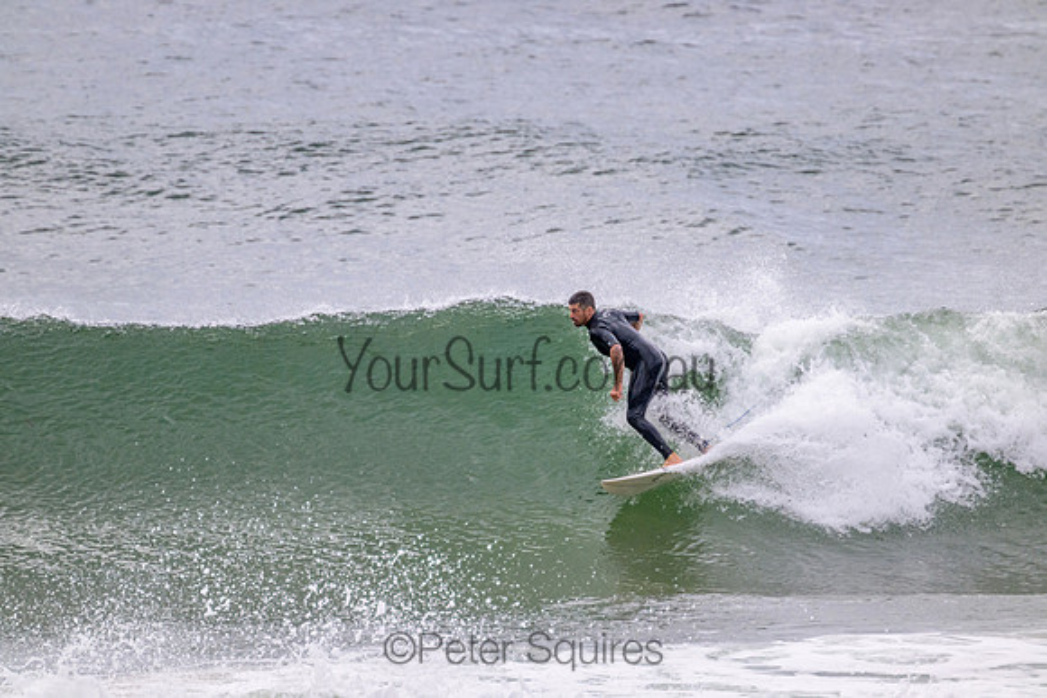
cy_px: 349
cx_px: 524
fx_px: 23271
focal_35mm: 800
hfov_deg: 2.6
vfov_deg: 1.7
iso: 2000
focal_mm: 800
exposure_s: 1/2000
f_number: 11
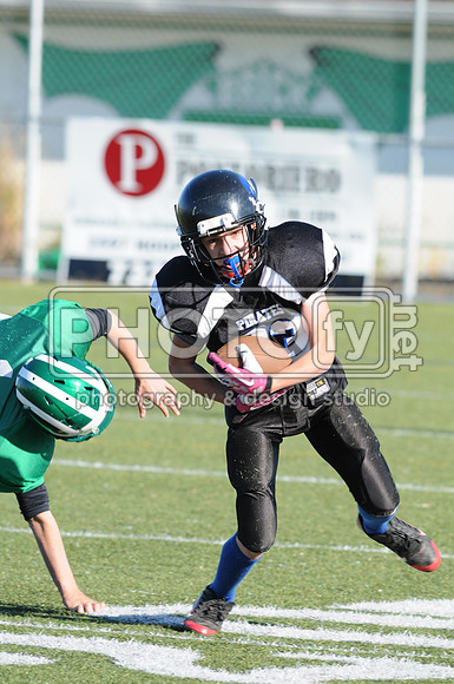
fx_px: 8537
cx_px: 227
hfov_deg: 3.0
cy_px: 342
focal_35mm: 450
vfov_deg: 4.6
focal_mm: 300
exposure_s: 1/500
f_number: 5.6
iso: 200
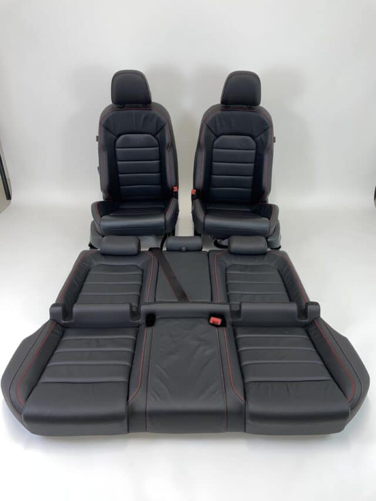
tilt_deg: -30.2
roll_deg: -1.0
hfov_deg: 53.1
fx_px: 376
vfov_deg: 67.3
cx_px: 188
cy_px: 250
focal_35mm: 26
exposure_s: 1/32
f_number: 1.6
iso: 40
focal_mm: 4.2
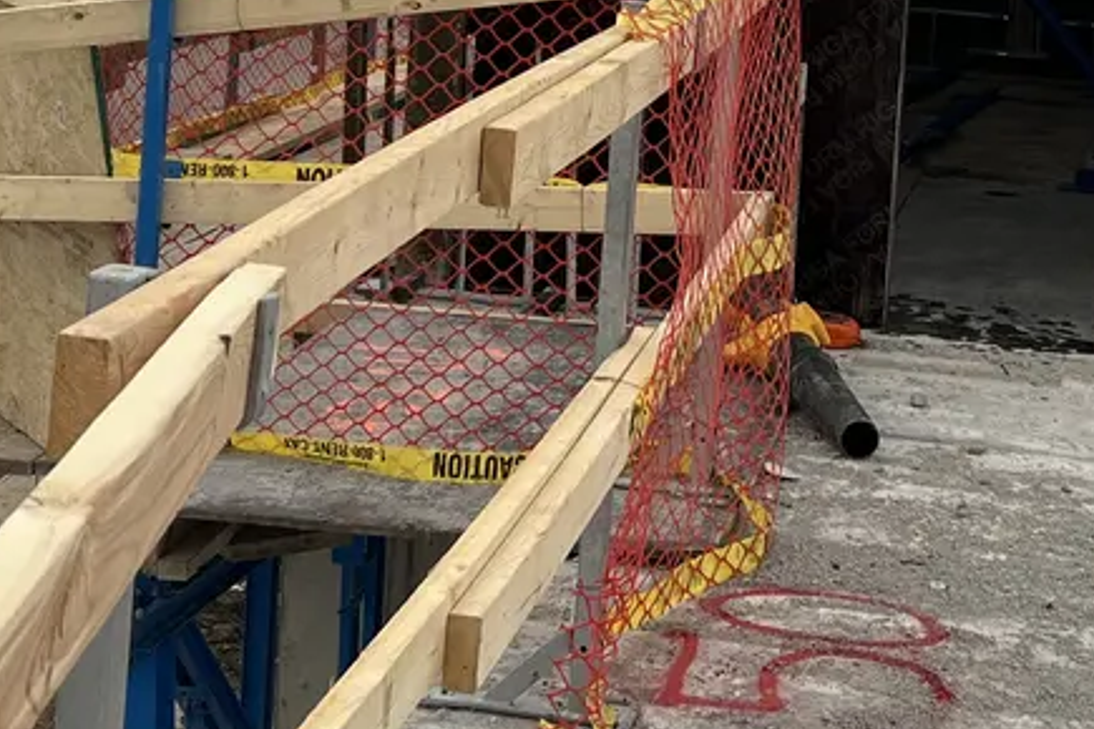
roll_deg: -4.0
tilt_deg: -3.8
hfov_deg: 23.2
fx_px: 2644
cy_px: -65
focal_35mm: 87
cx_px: 760
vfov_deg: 15.3
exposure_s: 1/5587
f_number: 1.5
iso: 50
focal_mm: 5.7
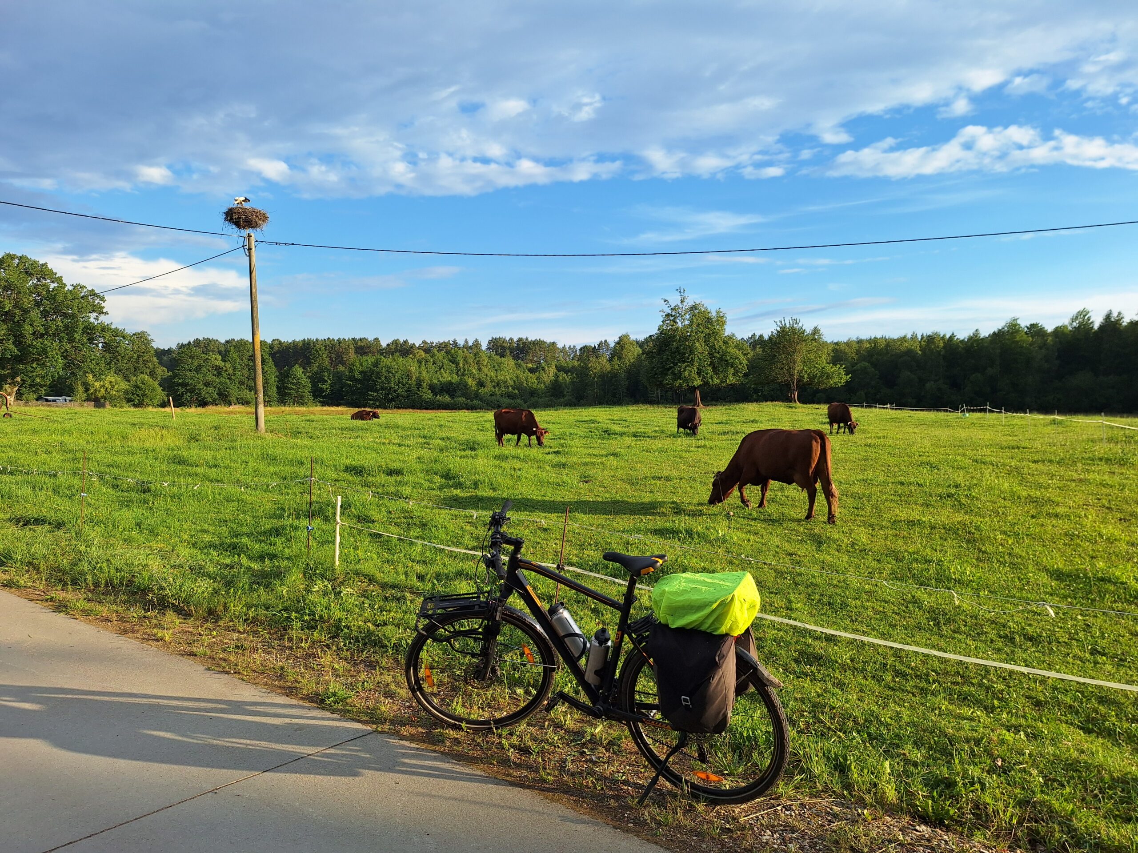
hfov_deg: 73.9
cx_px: 569
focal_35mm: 23
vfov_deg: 58.9
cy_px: 426
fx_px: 756
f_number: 1.8
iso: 40
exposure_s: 1/1370
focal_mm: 5.54
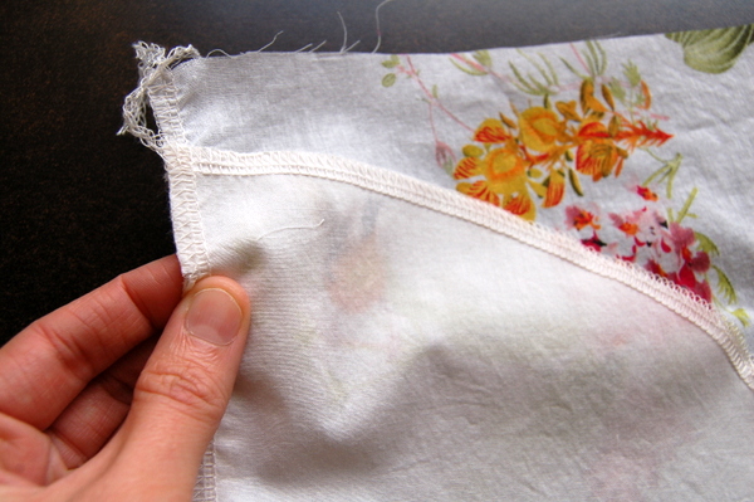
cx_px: 377
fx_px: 753
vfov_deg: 36.8
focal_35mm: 36
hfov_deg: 53.2
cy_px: 251
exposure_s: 1/160
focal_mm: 24
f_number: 6.3
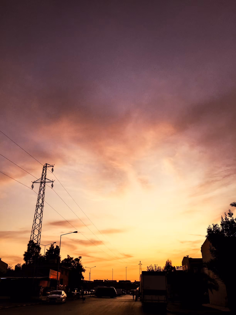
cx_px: 118
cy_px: 158
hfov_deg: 48.2
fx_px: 264
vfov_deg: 61.7
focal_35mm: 29
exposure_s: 1/800
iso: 32
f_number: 2.2
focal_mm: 4.15
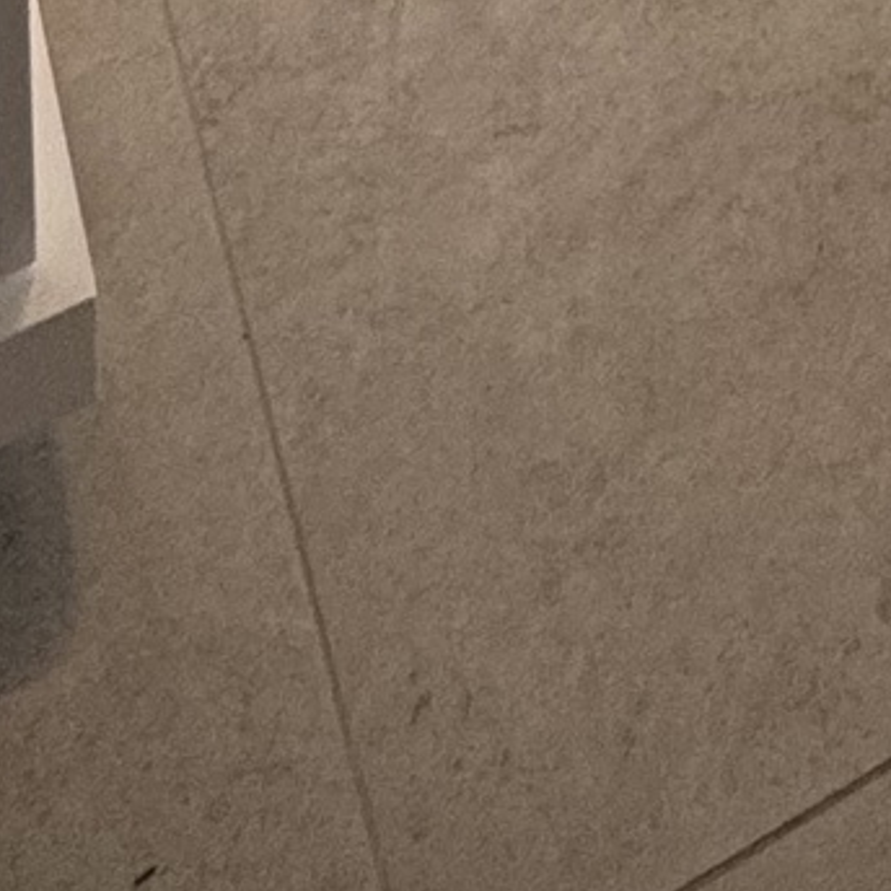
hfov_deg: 18.1
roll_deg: +0.0
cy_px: -2165
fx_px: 2679
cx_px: 1005
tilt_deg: -2.4
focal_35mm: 92
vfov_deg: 9.8
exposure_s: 1/99
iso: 80
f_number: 2.2
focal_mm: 2.22
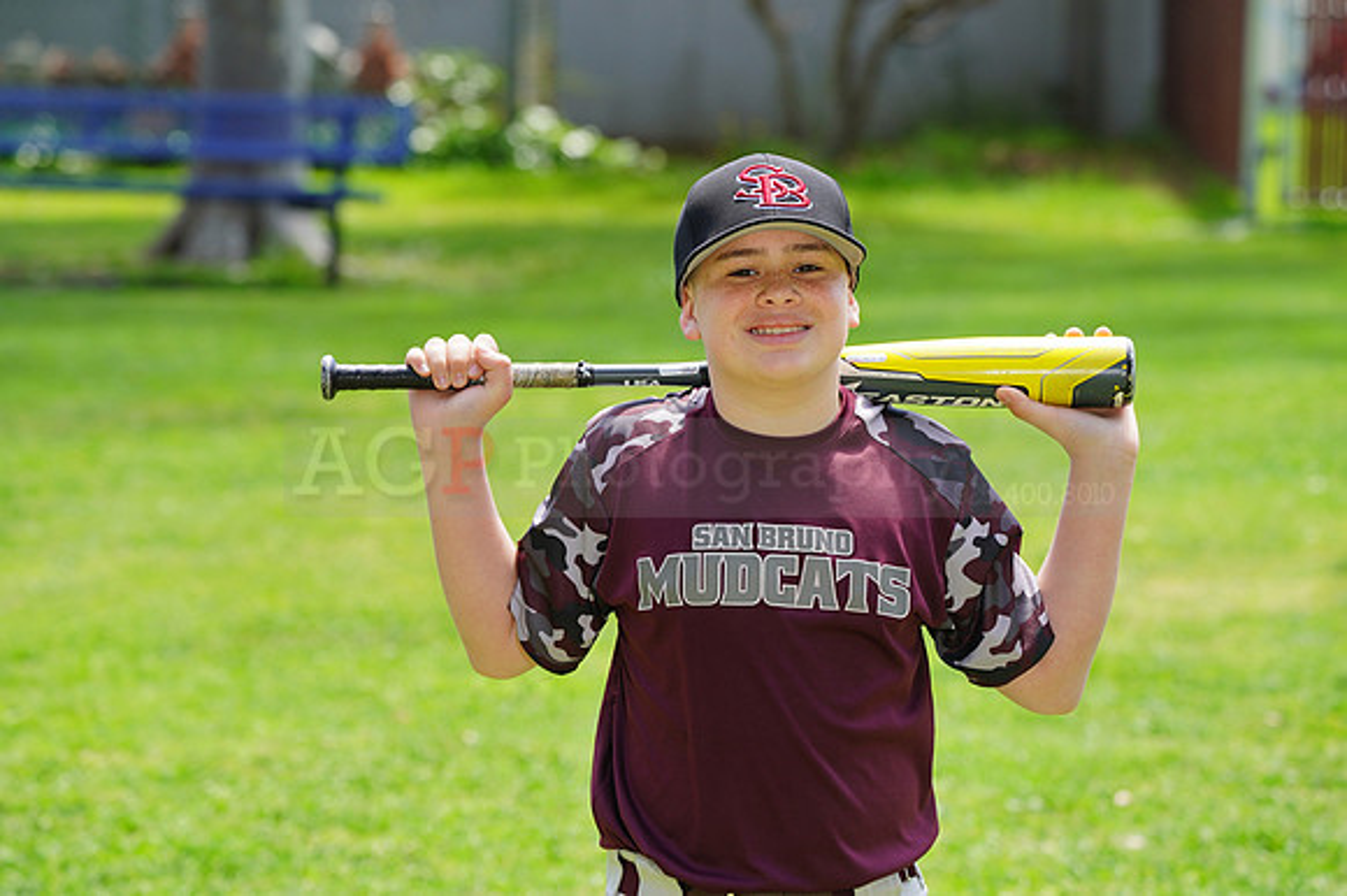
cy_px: 448
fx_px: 7928
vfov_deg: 6.5
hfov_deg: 9.7
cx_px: 674
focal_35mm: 212
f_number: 8
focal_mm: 212
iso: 200
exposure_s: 1/160
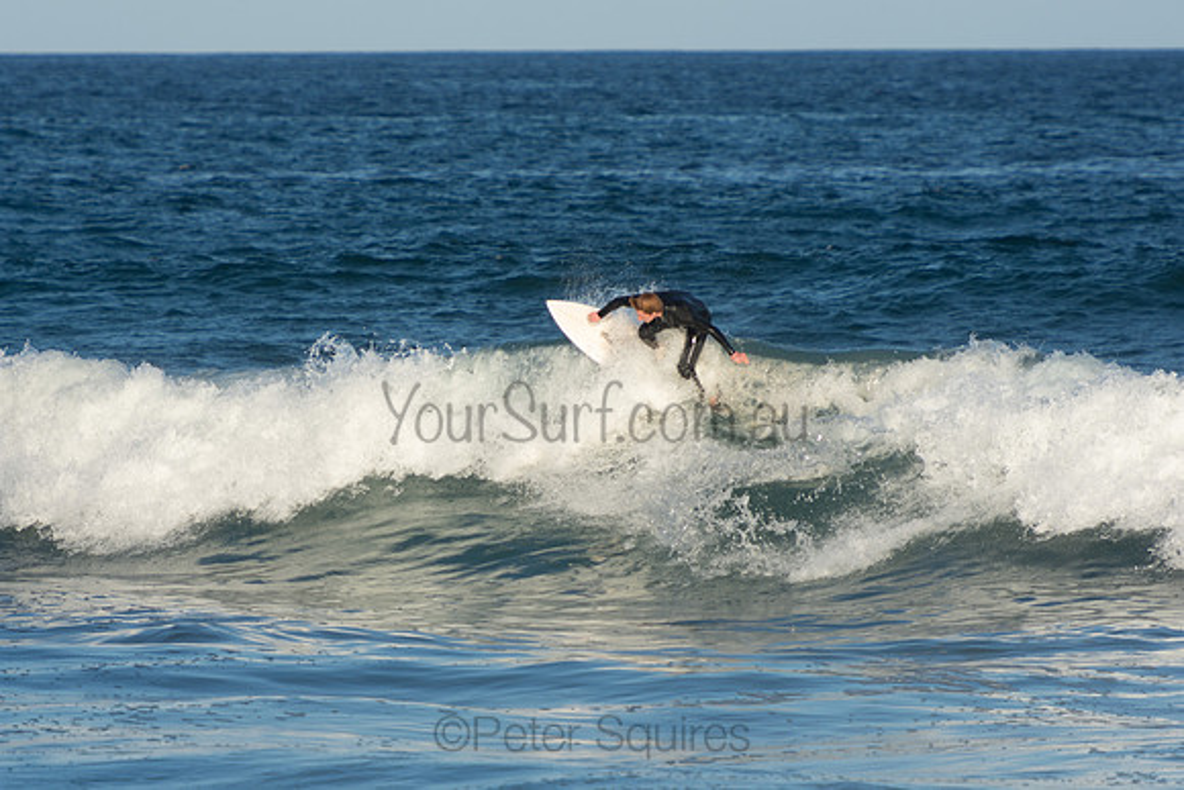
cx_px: 592
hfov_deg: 4.3
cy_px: 395
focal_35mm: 480
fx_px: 15790
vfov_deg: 2.9
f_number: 5.6
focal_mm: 320
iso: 125
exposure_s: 1/640
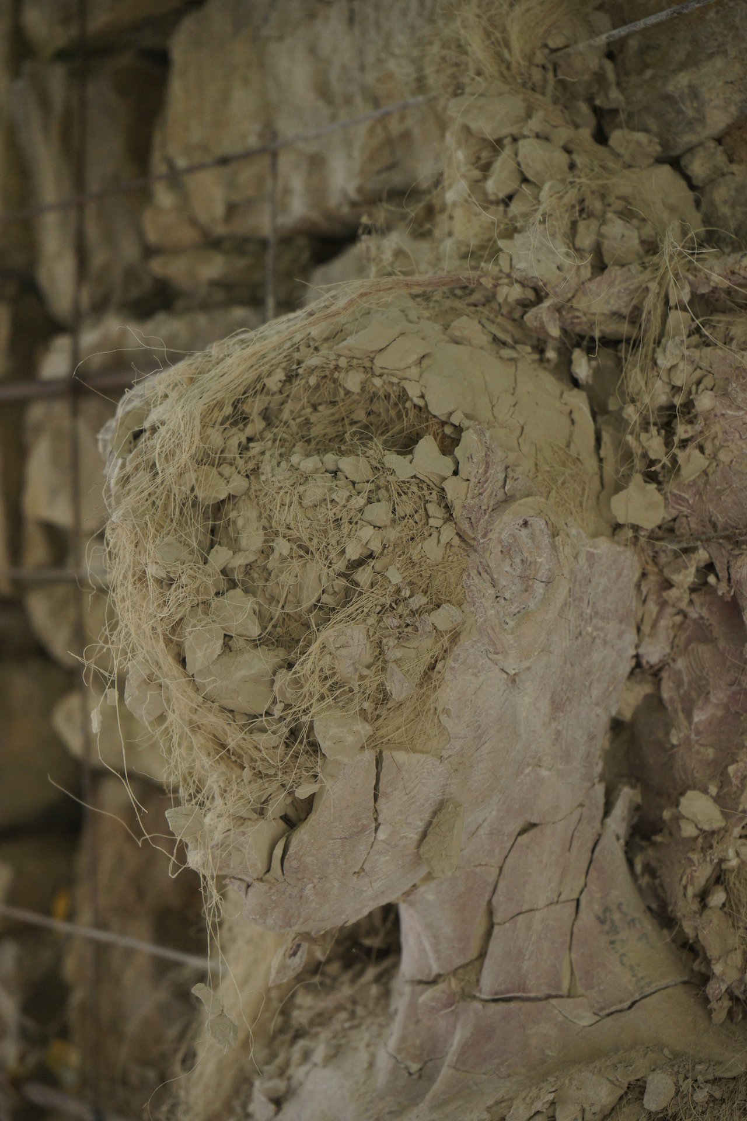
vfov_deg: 28.8
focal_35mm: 70
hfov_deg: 19.5
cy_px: 560
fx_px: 2179
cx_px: 374
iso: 640
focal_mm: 70
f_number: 5.6
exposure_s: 1/125
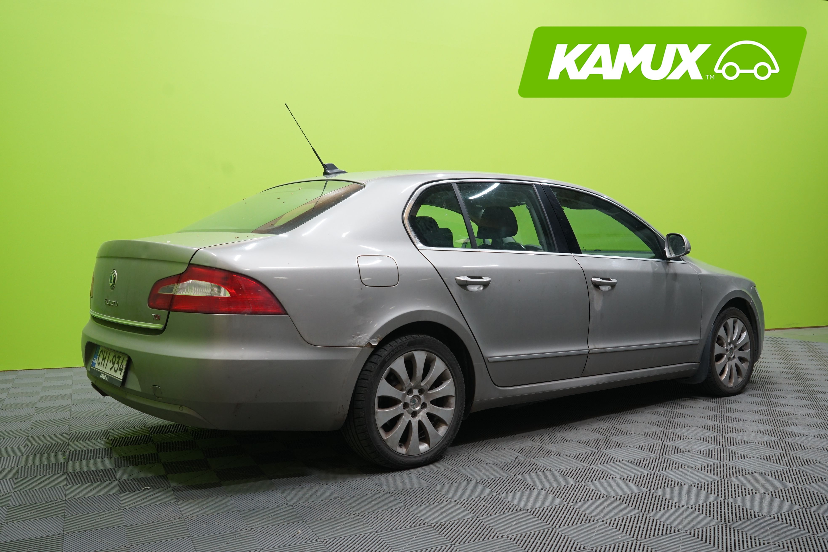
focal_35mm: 32
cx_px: 414
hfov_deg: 58.7
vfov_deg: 41.1
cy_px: 276
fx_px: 736
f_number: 5.6
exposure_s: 1/20
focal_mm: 32
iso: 800
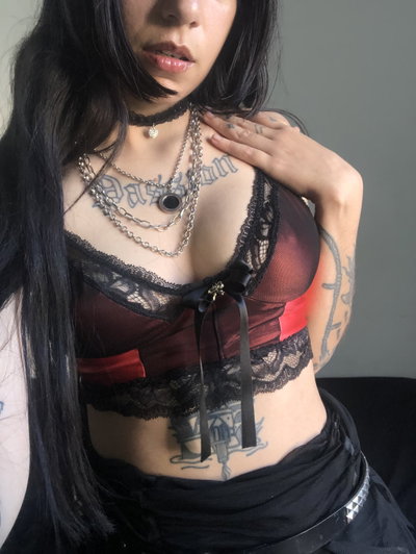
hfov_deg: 44.2
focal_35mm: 32
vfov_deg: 56.8
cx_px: 208
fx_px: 512
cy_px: 277
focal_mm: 2.87
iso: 64
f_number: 2.2
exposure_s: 1/50
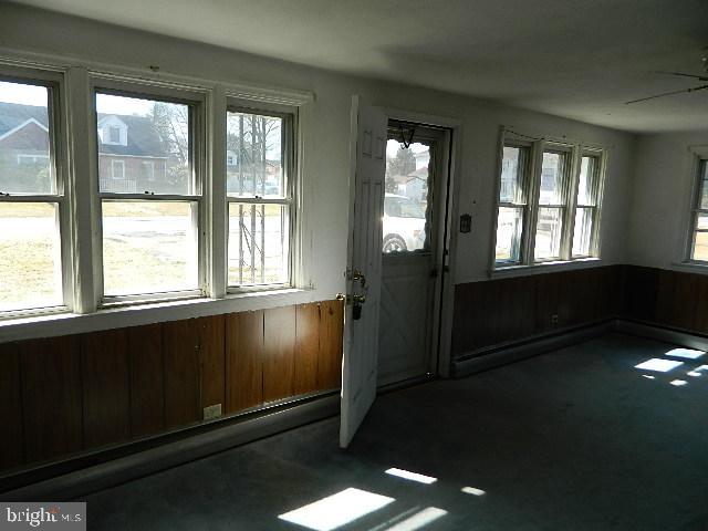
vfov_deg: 54.9
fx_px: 511
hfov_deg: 69.4
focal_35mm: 25
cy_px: 266
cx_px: 354
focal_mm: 4.5
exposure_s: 1/160
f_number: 3.1
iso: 80
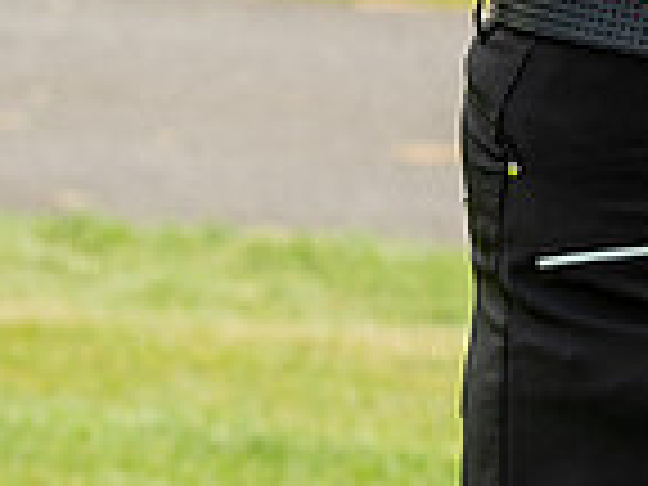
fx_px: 9903
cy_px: -518
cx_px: 1274
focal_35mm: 529
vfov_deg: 2.8
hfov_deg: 3.7
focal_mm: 116
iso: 200
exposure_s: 1/200
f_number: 8
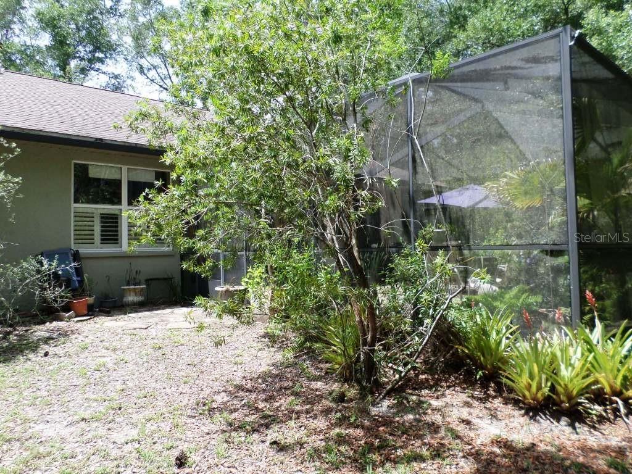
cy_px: 237
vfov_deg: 54.9
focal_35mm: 25
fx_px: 456
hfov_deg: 69.4
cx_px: 316
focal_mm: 4.5
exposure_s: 1/500
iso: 80
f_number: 2.5
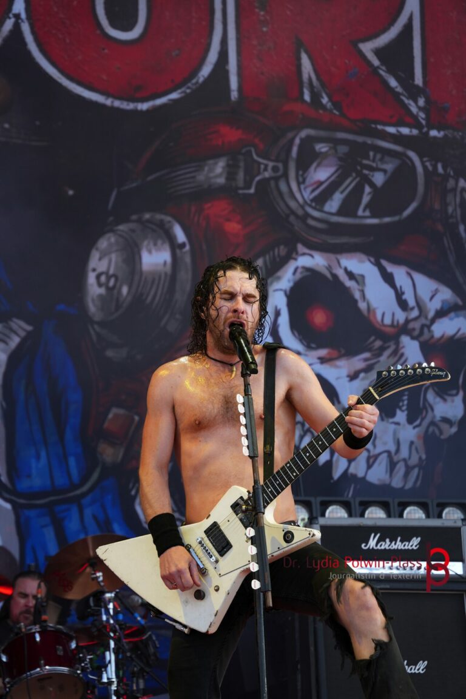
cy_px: 350
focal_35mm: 120
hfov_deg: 11.4
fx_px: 2330
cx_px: 233
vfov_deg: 17.1
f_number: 5
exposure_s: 1/160
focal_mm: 80
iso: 125
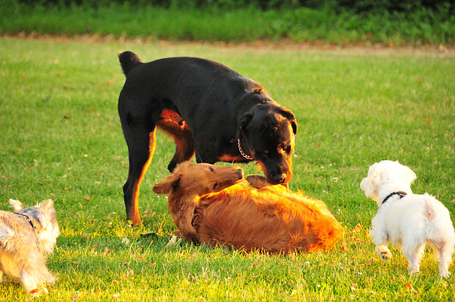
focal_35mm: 300
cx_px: 228
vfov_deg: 4.6
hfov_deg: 6.9
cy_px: 151
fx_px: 3786
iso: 3200
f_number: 5.6
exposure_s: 1/400
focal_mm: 200
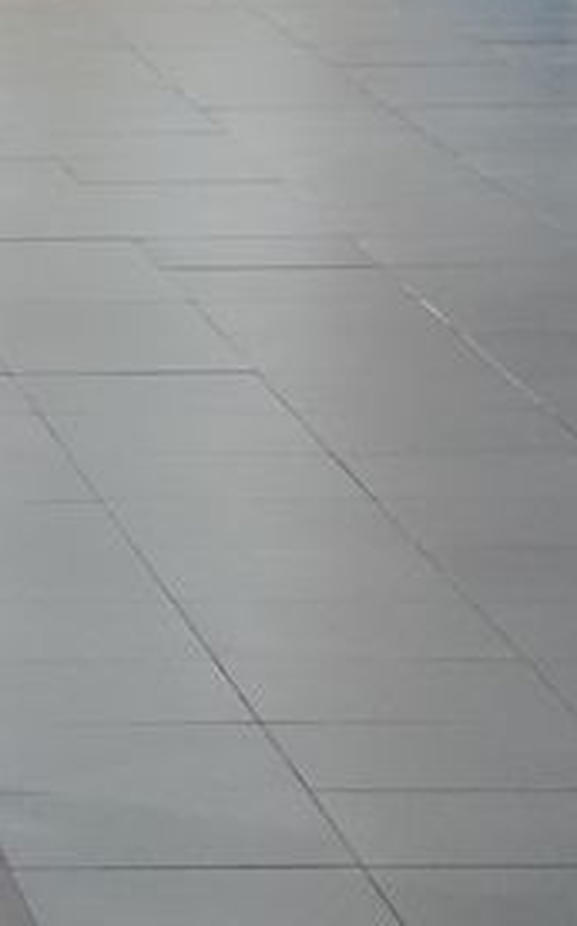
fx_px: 6984
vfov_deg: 7.5
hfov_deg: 4.6
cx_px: -956
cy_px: -75
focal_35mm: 277
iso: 3200
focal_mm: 50
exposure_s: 1/160
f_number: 5
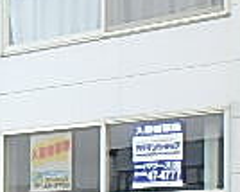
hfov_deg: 15.7
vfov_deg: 14.9
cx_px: -233
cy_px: 262
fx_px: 696
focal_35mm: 98
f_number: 3.5
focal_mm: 3.7
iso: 125
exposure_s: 1/320
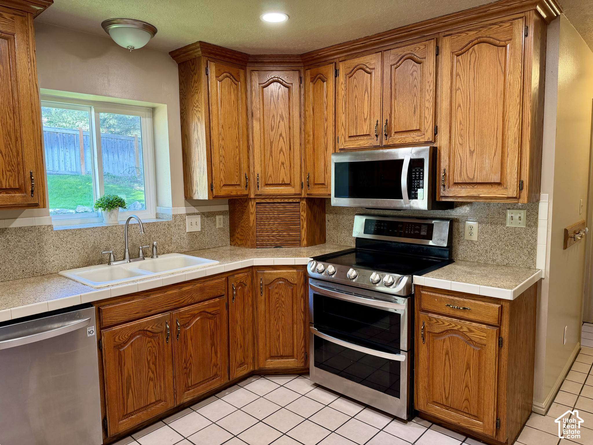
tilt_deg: -6.1
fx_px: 411
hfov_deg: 71.6
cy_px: 222
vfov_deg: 56.8
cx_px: 296
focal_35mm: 24
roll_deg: +0.7
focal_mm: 6.76
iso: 160
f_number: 1.78
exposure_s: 1/60
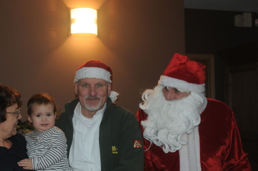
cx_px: 101
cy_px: 104
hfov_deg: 41.2
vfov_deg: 28.1
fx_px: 341
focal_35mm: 48
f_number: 5
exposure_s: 1/60
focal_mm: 25
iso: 800
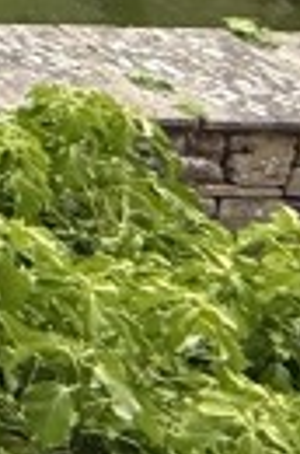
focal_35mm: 115
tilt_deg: -11.8
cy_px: -601
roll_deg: -0.9
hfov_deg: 5.5
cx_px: -1413
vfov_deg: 13.5
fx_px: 1445
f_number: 2.2
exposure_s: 1/465
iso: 64
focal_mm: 2.22
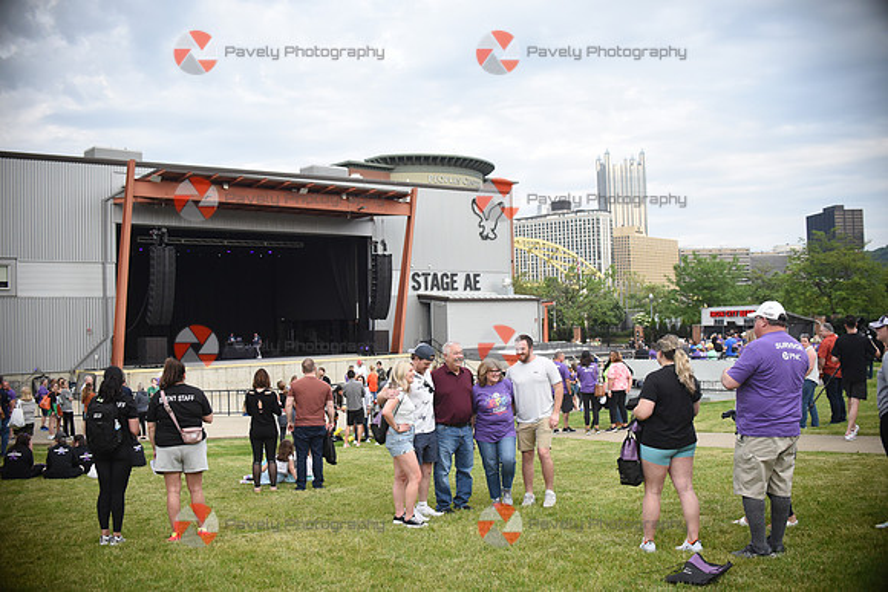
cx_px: 444
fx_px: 863
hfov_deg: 54.4
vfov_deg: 37.9
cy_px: 296
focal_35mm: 35
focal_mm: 35
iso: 1600
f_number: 5
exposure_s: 1/1600
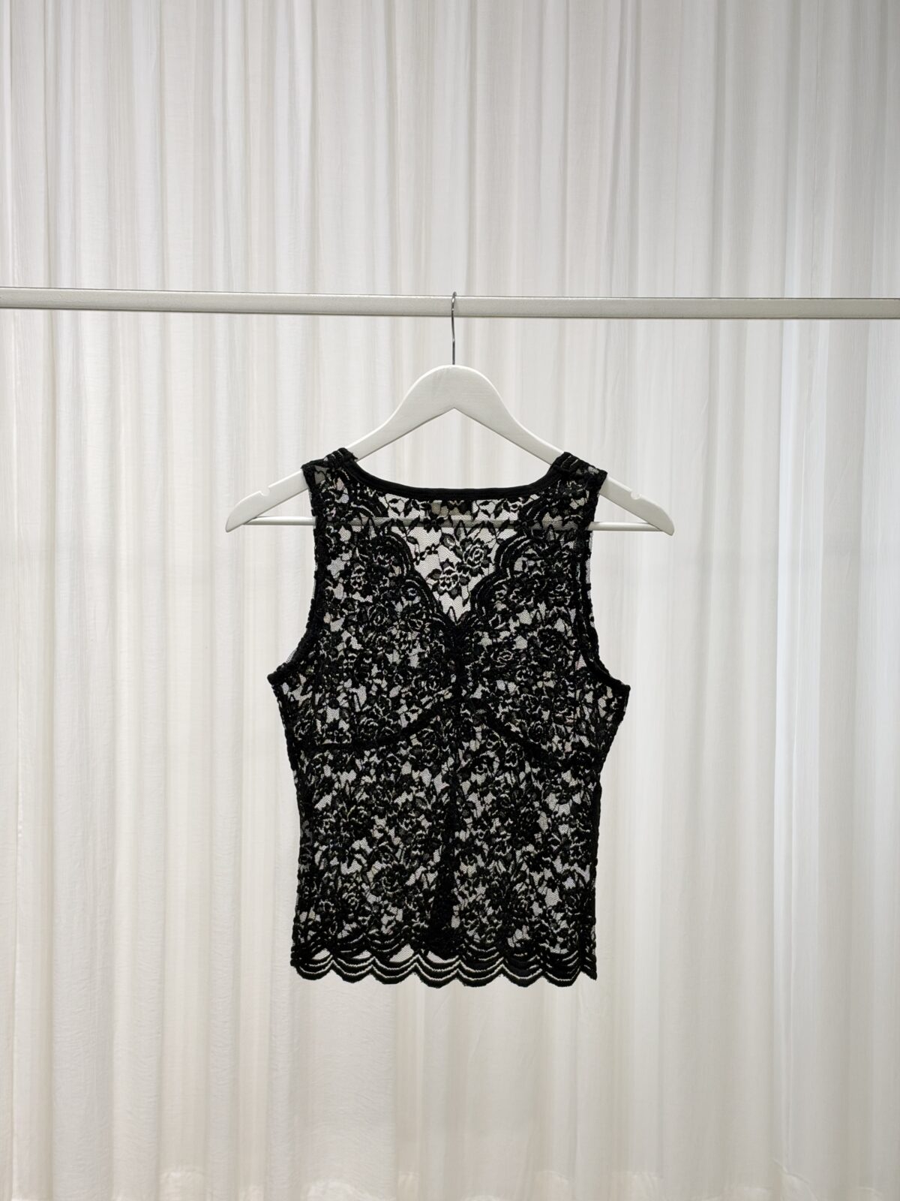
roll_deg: -0.6
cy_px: 600
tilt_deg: -4.8
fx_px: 1664
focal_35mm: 48
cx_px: 450
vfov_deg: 39.7
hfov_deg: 30.3
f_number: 1.8
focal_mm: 6.93
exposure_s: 1/91
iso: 100
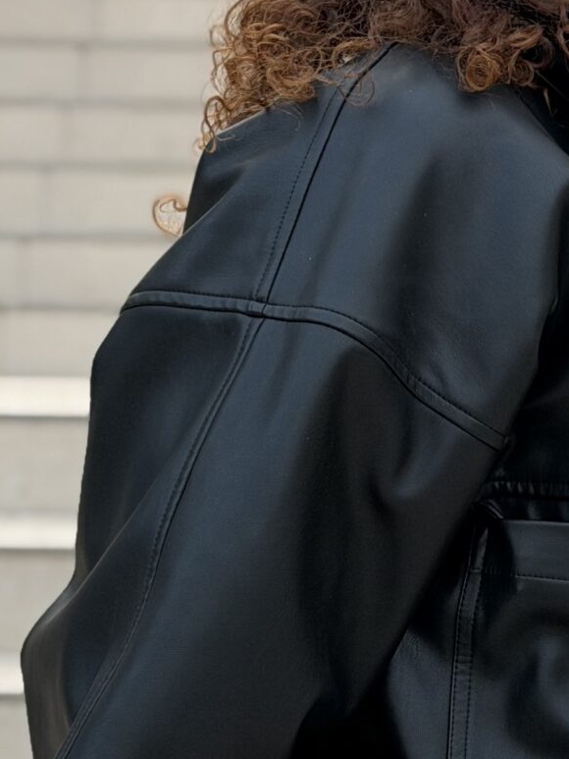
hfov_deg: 9.3
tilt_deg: -3.3
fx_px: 3484
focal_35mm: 159
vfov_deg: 12.4
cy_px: 584
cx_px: 548
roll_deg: -0.1
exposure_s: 1/509
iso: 80
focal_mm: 6.76
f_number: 1.78
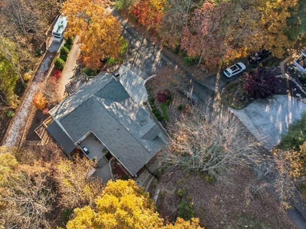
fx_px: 283
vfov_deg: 43.8
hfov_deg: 56.1
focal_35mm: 32
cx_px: 114
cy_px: 89
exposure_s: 1/240
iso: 130
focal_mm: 12.3
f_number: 2.8
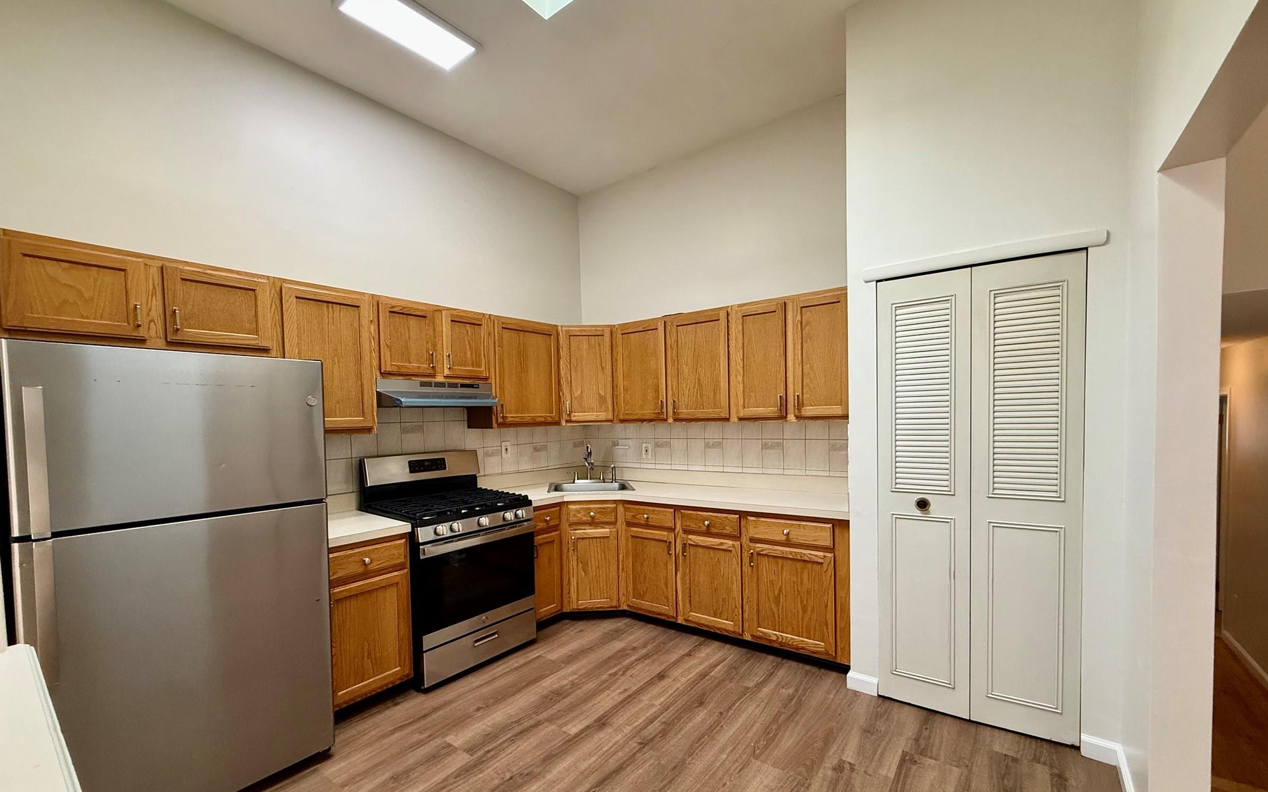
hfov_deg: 101.5
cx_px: 640
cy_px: 438
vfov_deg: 74.6
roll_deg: +1.9
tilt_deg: -1.5
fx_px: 518
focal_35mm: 15
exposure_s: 1/120
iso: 250
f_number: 2.2
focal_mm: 2.22
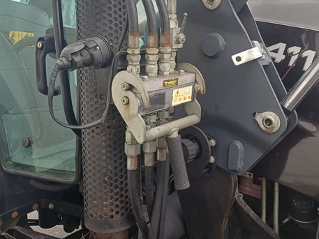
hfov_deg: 52.6
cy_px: 86
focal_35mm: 35
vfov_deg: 40.4
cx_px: 158
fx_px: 323
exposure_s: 1/116
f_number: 1.8
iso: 50
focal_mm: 4.65
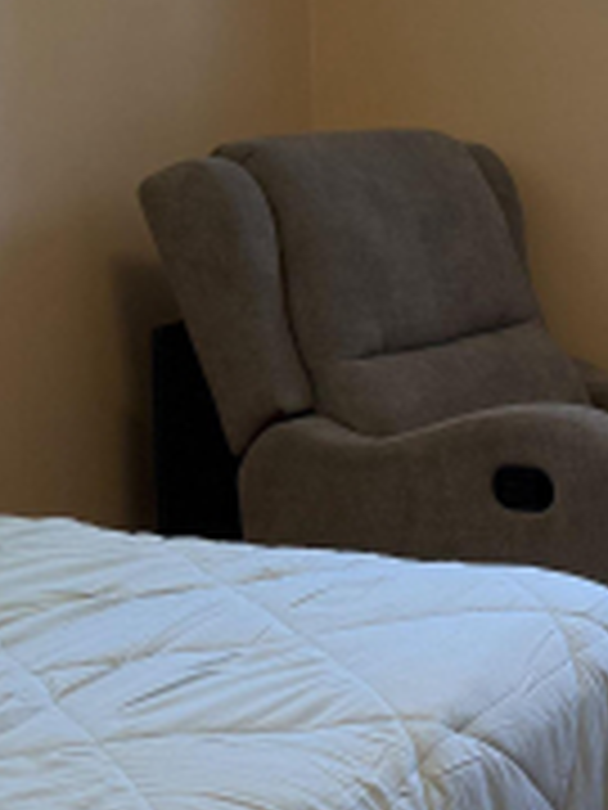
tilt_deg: -7.2
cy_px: 306
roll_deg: -0.1
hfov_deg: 15.7
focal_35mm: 89
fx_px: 2084
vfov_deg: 22.0
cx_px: 817
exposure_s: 1/132
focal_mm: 6.76
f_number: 1.78
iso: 200
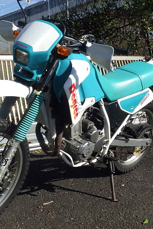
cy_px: 105
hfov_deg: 27.5
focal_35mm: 49
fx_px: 312
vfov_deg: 40.3
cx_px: 60
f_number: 4.2
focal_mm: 5
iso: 125
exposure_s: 1/1000
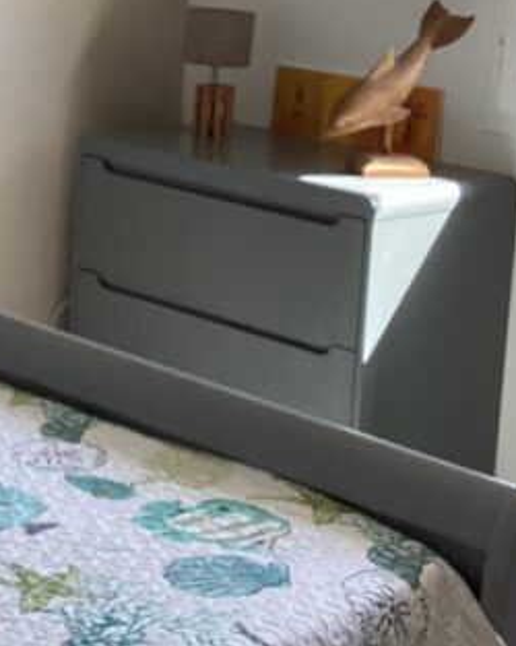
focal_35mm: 99
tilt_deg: -13.6
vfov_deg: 19.3
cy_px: 219
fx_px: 1892
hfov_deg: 15.1
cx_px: -85
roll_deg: -1.6
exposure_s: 1/120
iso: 64
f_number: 2.4
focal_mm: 3.3
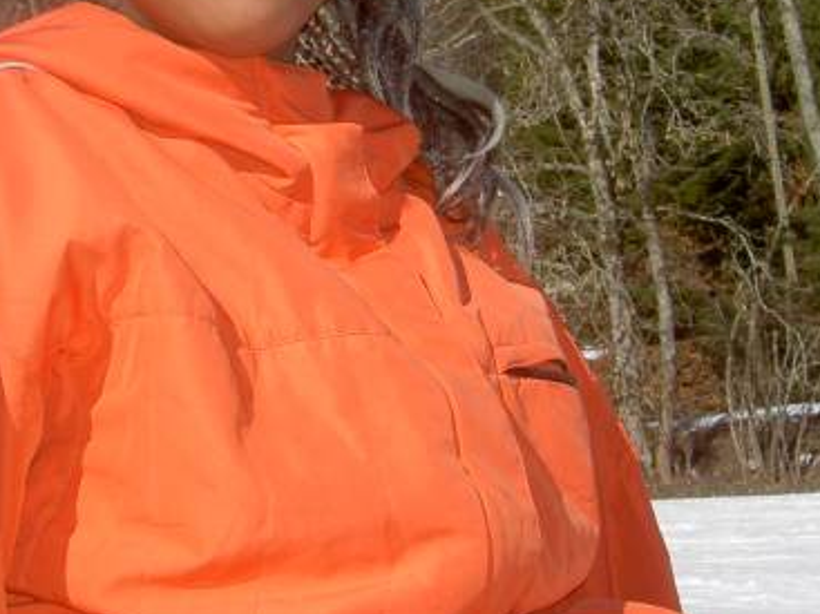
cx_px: 266
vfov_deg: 17.3
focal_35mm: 85
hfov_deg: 22.9
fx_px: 2013
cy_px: 208
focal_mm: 8
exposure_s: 1/500
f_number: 4.7
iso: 100
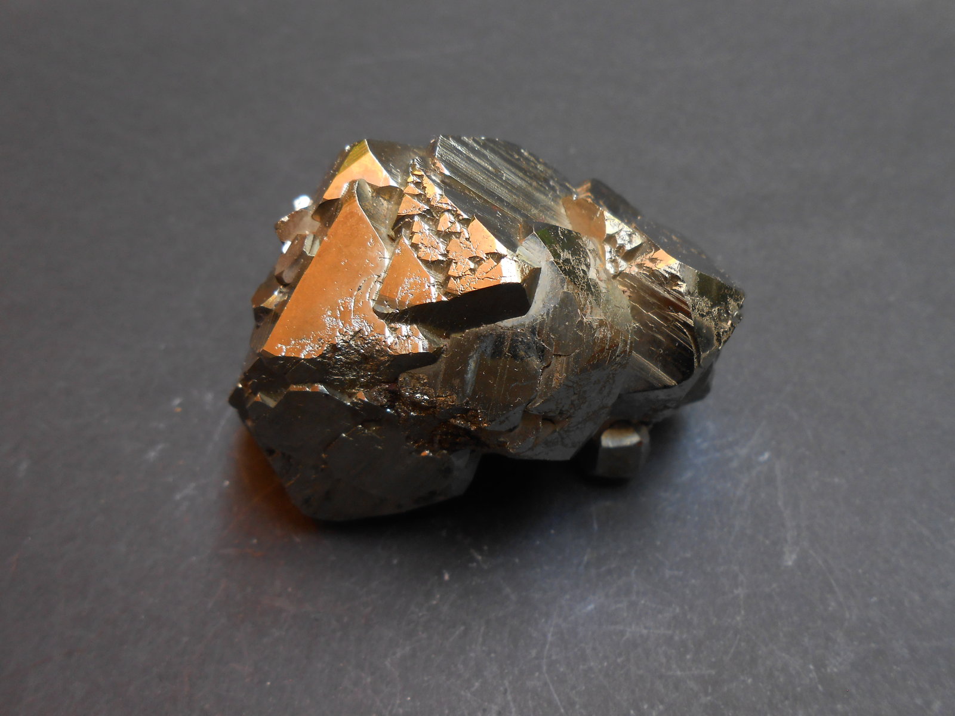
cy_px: 358
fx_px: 717
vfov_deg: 53.1
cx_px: 478
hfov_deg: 67.3
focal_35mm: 26
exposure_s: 1/30
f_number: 3.5
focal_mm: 4.6
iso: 125
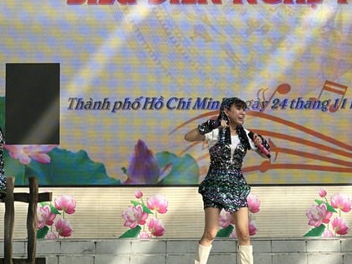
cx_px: 251
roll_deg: +0.1
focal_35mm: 182
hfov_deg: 10.9
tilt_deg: +5.9
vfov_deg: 8.1
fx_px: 1850
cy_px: 52
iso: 25
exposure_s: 1/121
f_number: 2.8
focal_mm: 9
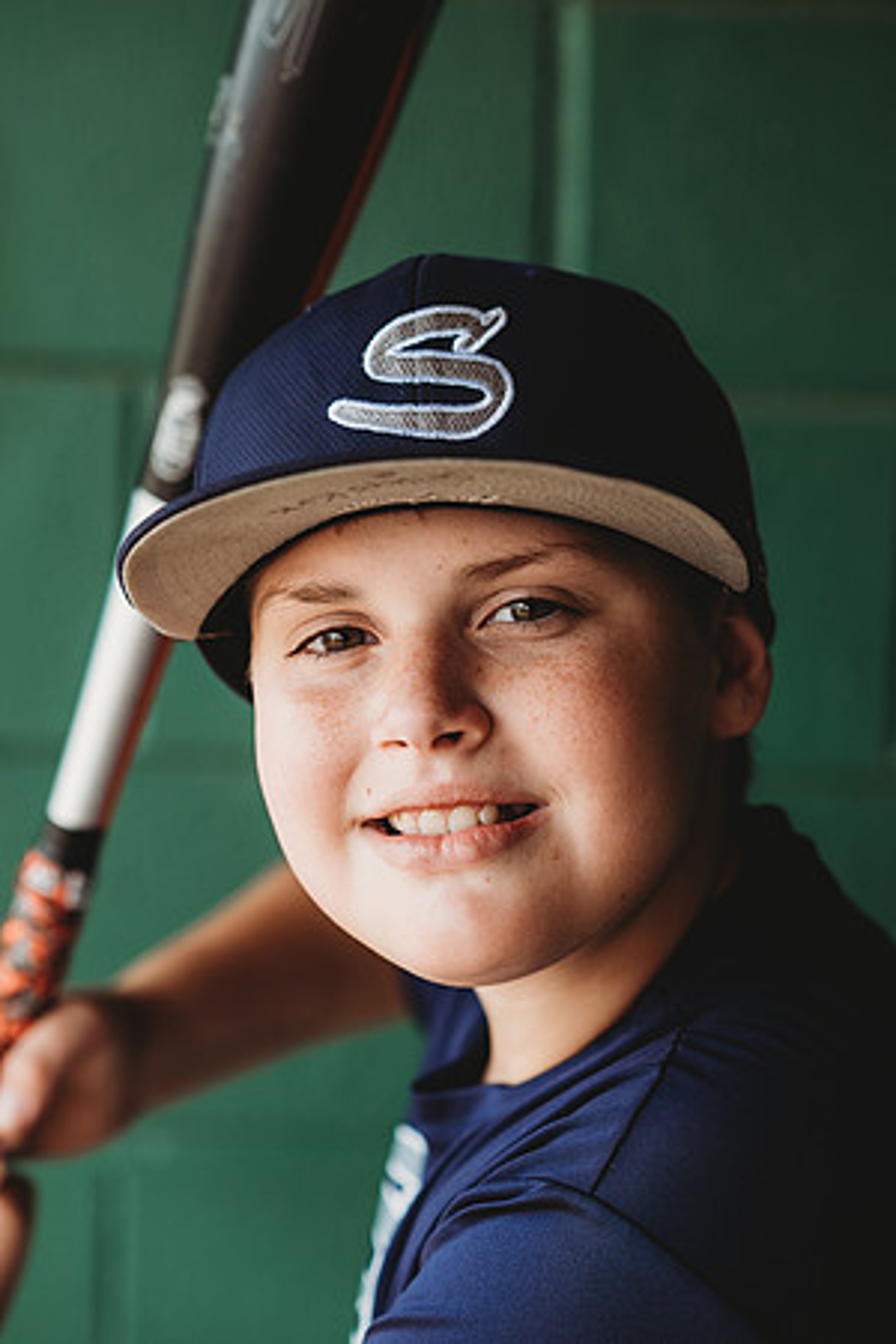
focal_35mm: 85
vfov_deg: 23.9
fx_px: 3173
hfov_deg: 16.1
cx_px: 448
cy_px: 672
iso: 100
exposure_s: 1/80
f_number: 2.8
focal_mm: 85
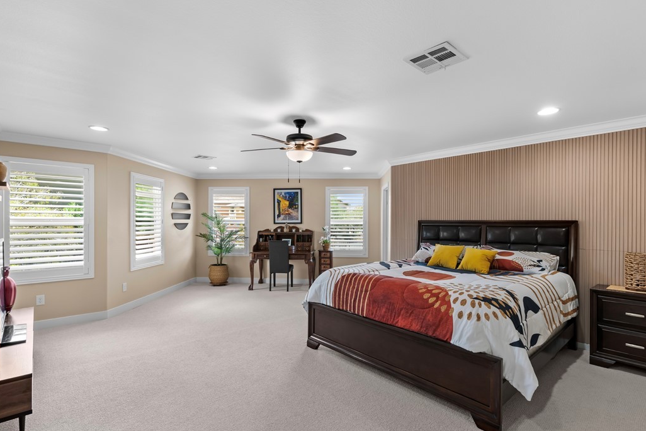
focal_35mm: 18
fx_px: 323
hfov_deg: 90.0
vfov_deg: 67.4
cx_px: 324
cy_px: 223
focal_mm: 17
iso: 400
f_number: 8
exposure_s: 1/25
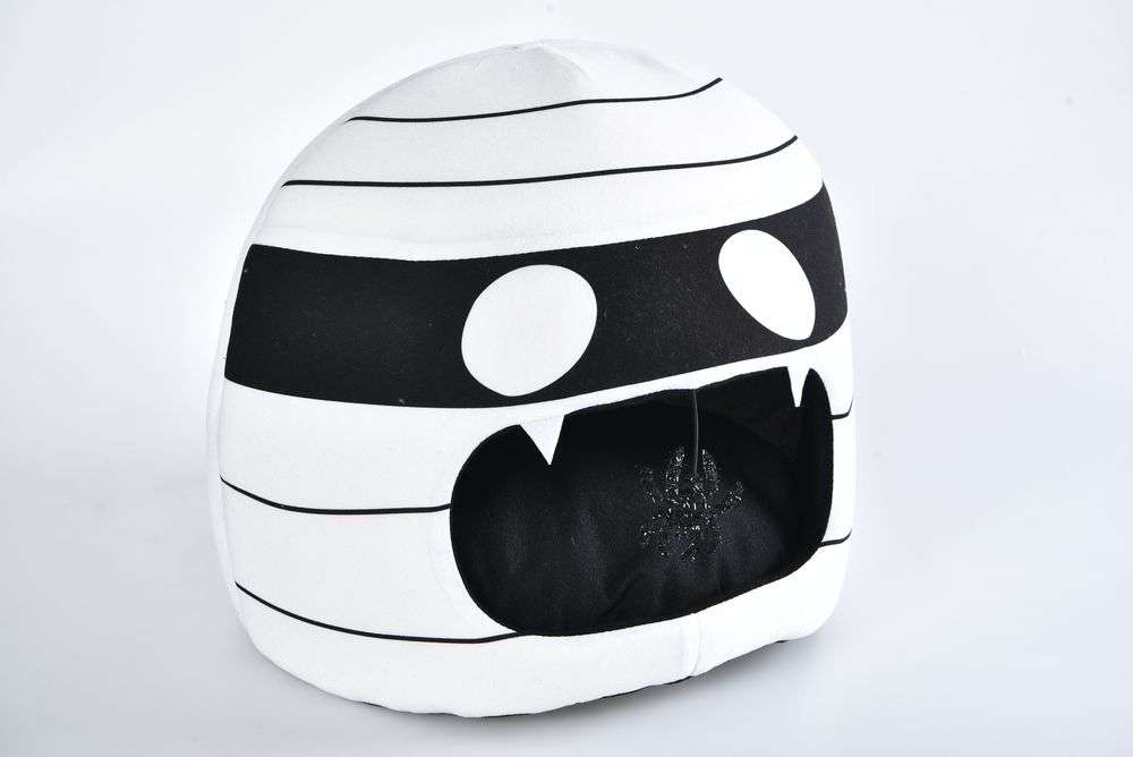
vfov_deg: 22.7
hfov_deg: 33.4
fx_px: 1889
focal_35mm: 60
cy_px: 378
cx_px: 566
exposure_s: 1/125
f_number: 10
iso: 320
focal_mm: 60
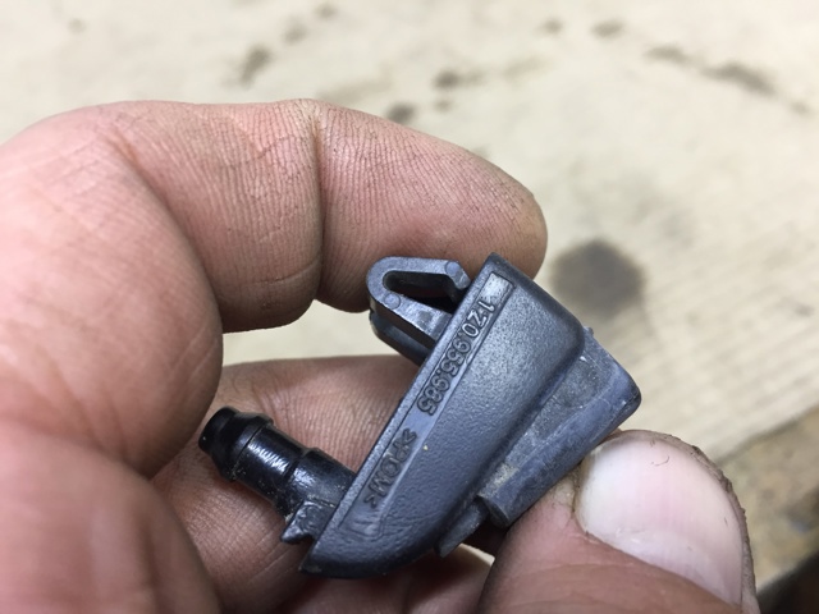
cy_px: 307
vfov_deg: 48.2
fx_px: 686
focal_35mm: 29
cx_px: 410
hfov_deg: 61.7
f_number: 2.2
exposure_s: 1/33
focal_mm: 4.15
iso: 125
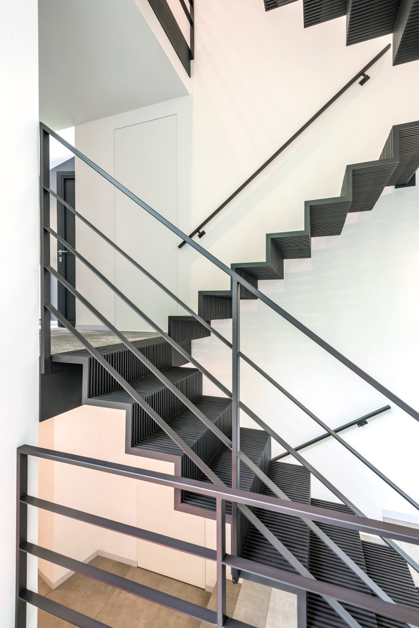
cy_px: 314
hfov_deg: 70.4
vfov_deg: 93.3
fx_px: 297
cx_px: 210
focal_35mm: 17
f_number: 11
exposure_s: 1
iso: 100
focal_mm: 17
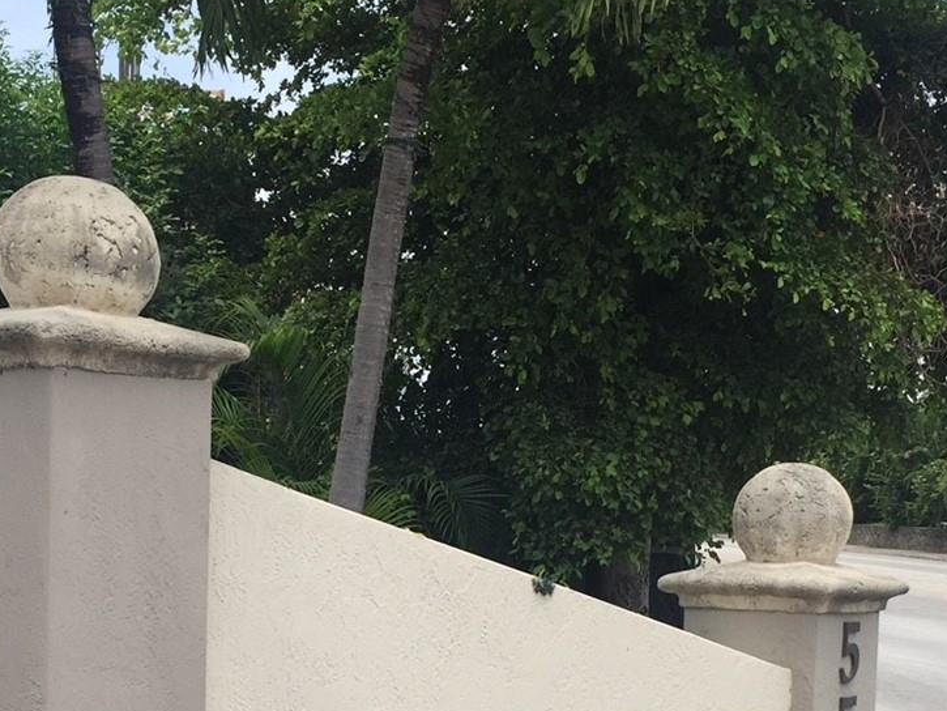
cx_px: 575
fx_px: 1751
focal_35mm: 64
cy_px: 668
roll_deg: -3.6
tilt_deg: -3.8
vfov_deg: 22.3
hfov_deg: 30.2
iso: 32
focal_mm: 4.15
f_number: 2.2
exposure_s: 1/964
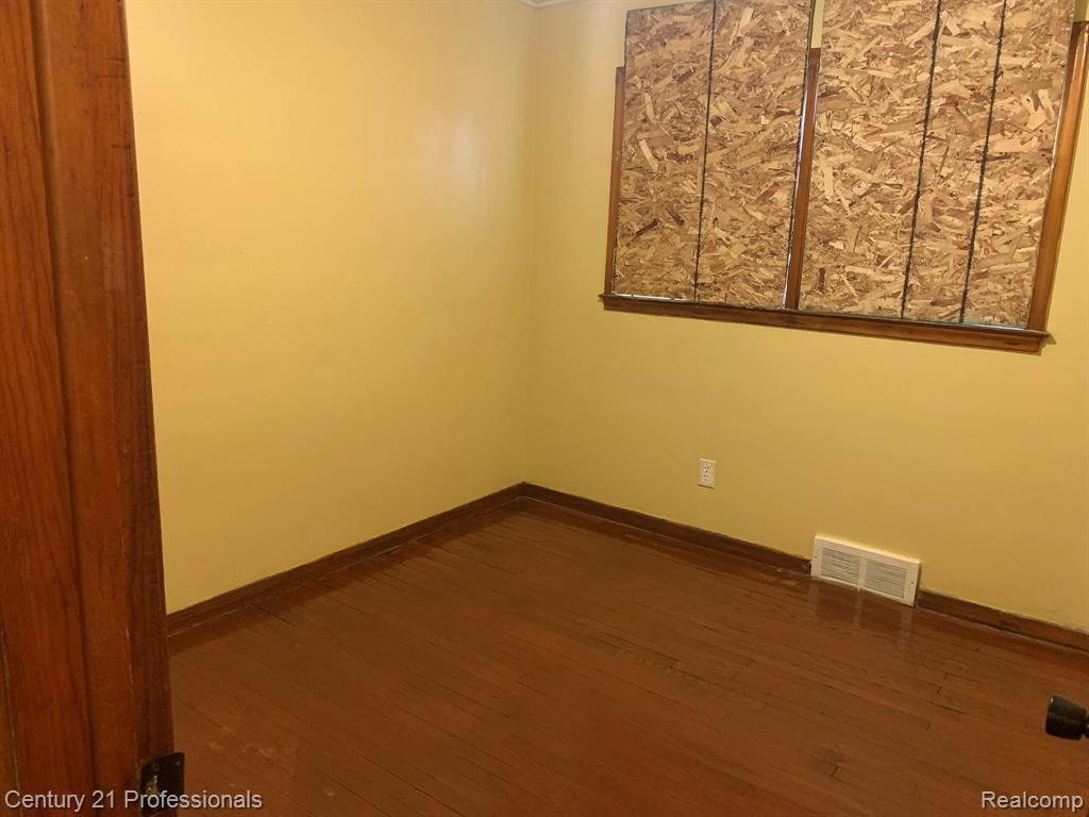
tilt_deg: -13.6
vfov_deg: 53.1
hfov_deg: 67.3
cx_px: 544
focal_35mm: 26
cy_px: 408
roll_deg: -1.2
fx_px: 818
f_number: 1.8
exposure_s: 1/30
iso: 500
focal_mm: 4.25
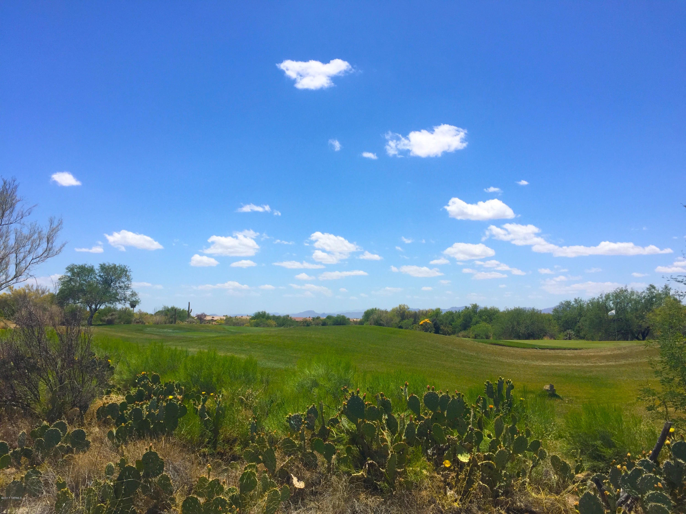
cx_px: 343
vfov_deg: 48.2
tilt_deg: +5.9
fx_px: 575
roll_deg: +0.9
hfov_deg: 61.7
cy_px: 257
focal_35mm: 29
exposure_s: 1/3049
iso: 32
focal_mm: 4.15
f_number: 2.2
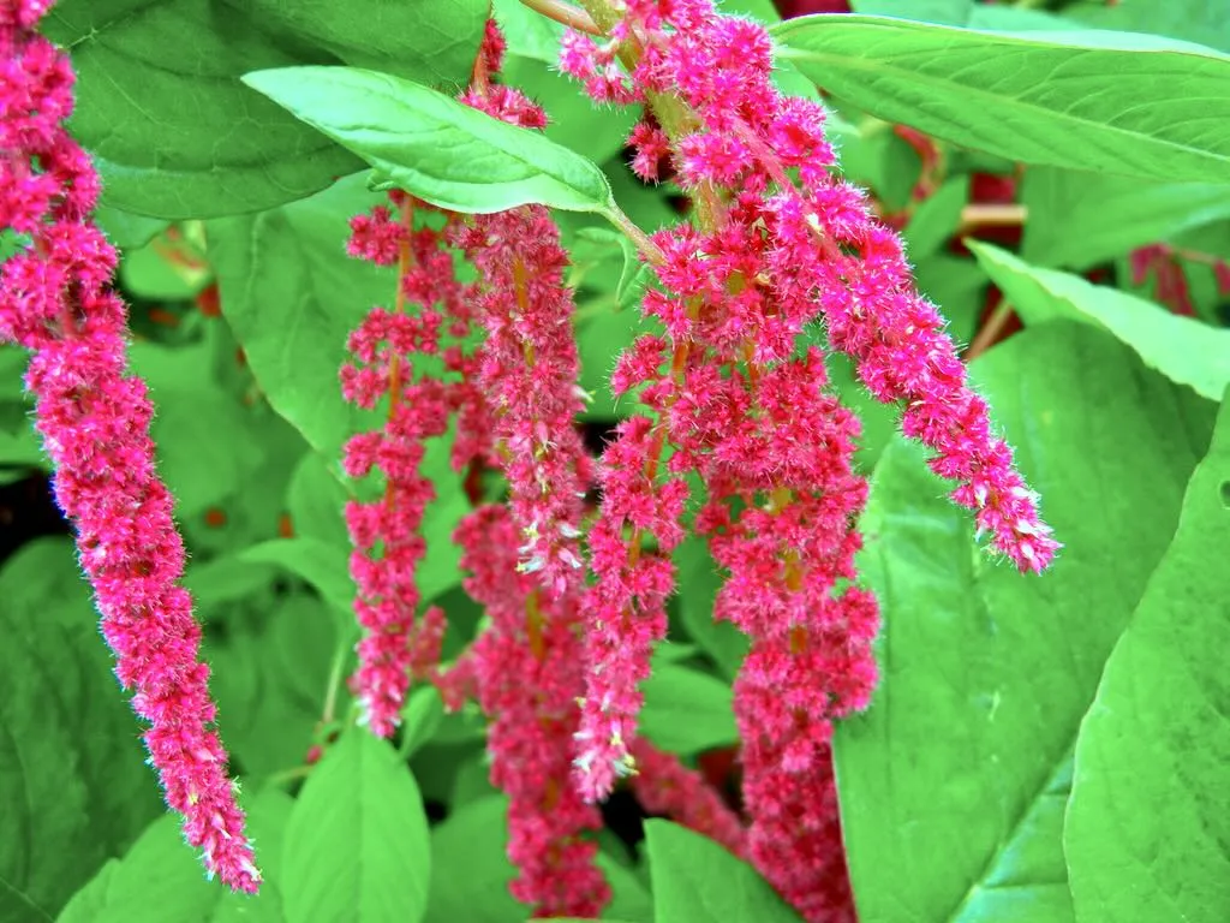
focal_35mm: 52
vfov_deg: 28.0
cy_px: 462
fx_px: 1848
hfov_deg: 36.8
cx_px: 615
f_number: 3.9
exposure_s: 1/48
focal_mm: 9.3
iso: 160
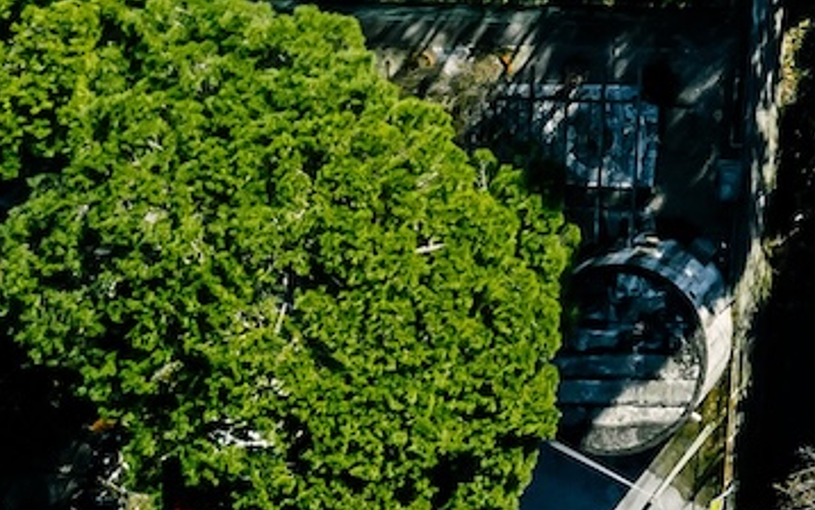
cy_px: -593
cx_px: 1432
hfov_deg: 14.9
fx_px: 2733
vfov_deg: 9.7
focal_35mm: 123
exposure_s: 1/1050
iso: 100
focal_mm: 4.73
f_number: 2.2
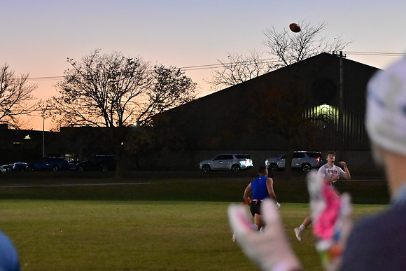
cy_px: 136
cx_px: 203
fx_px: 1184
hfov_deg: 19.5
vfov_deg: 13.0
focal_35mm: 105
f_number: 4
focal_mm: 70
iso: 6400
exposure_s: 1/800
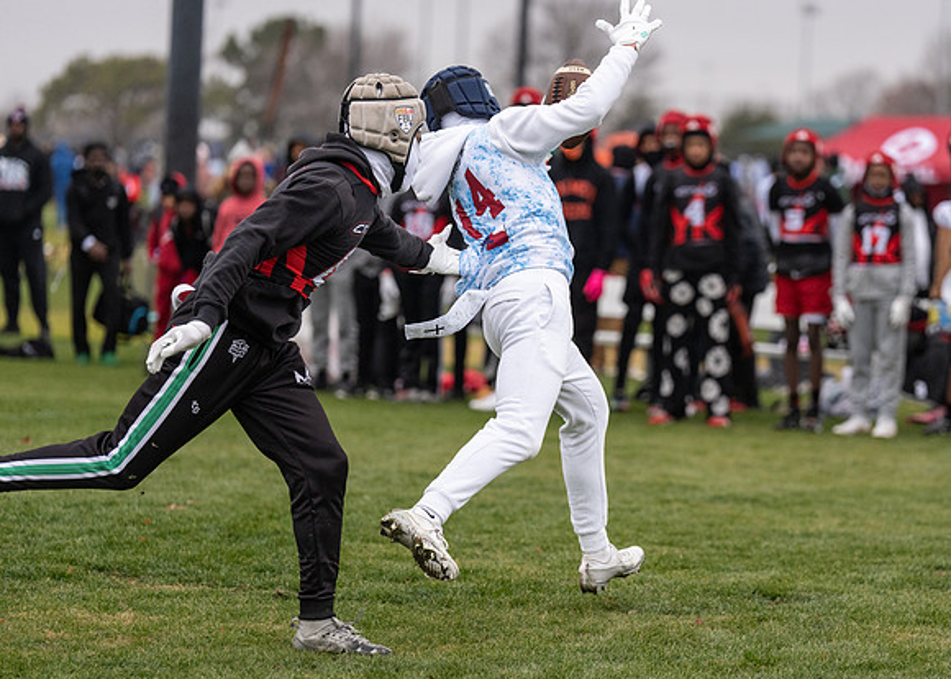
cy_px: 343
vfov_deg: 8.1
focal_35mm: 177
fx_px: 4767
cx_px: 561
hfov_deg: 11.4
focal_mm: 143
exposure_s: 1/1600
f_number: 2.8
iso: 1250
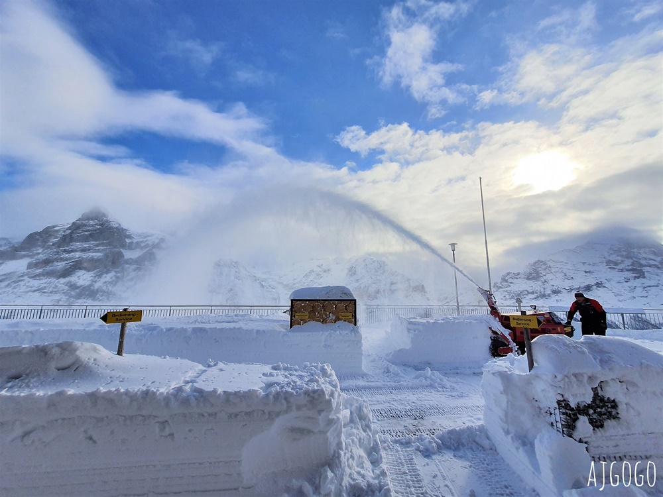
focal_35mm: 13
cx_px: 332
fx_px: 249
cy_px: 248
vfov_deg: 89.9
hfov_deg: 106.2
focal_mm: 1.74
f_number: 2.2
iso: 50
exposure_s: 1/2200
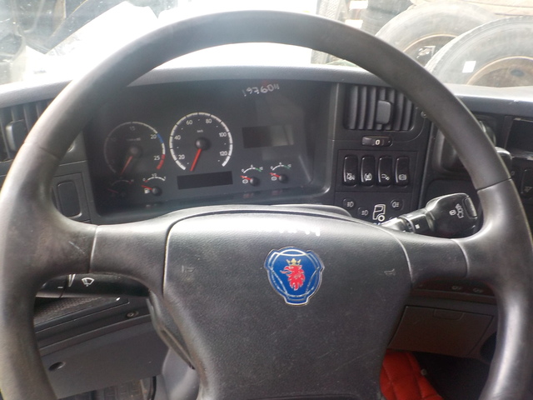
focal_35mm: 30
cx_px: 266
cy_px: 200
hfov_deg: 60.0
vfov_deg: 46.8
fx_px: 462
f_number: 3.3
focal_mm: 4.1
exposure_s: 1/30
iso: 180
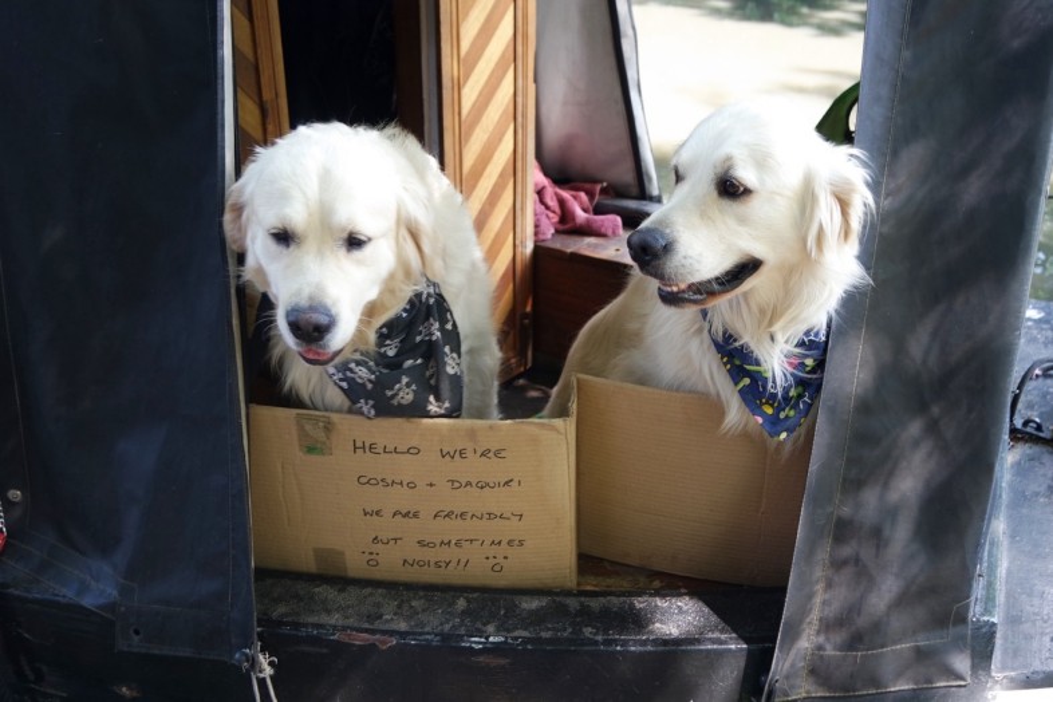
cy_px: 351
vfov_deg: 41.1
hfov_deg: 58.7
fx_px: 936
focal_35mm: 32
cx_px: 526
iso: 200
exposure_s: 1/40
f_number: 4
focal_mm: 21
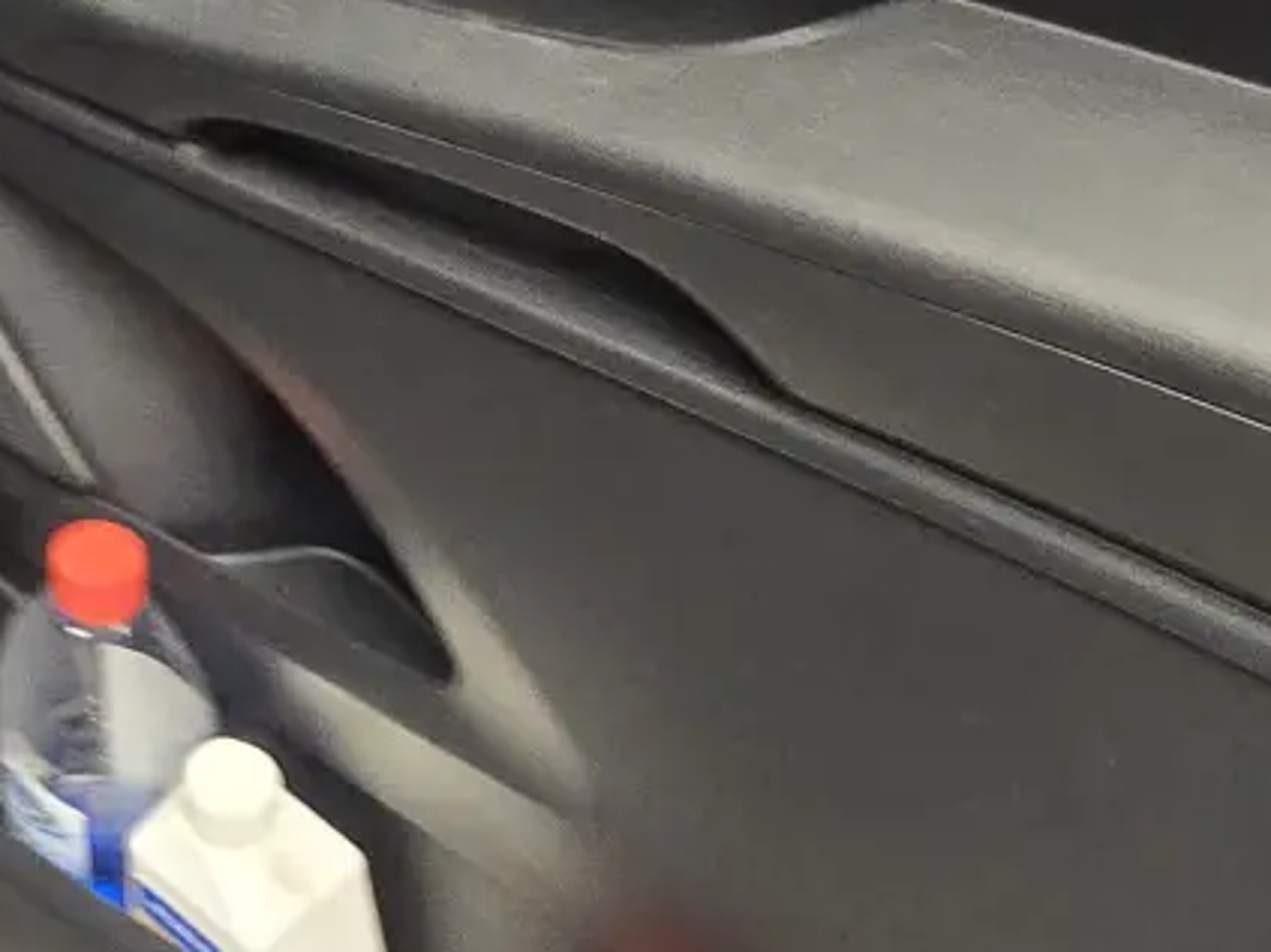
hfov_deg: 30.8
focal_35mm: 59
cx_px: 60
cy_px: 75
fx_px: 2166
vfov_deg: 24.0
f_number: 2.2
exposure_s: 1/60
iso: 125
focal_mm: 2.2
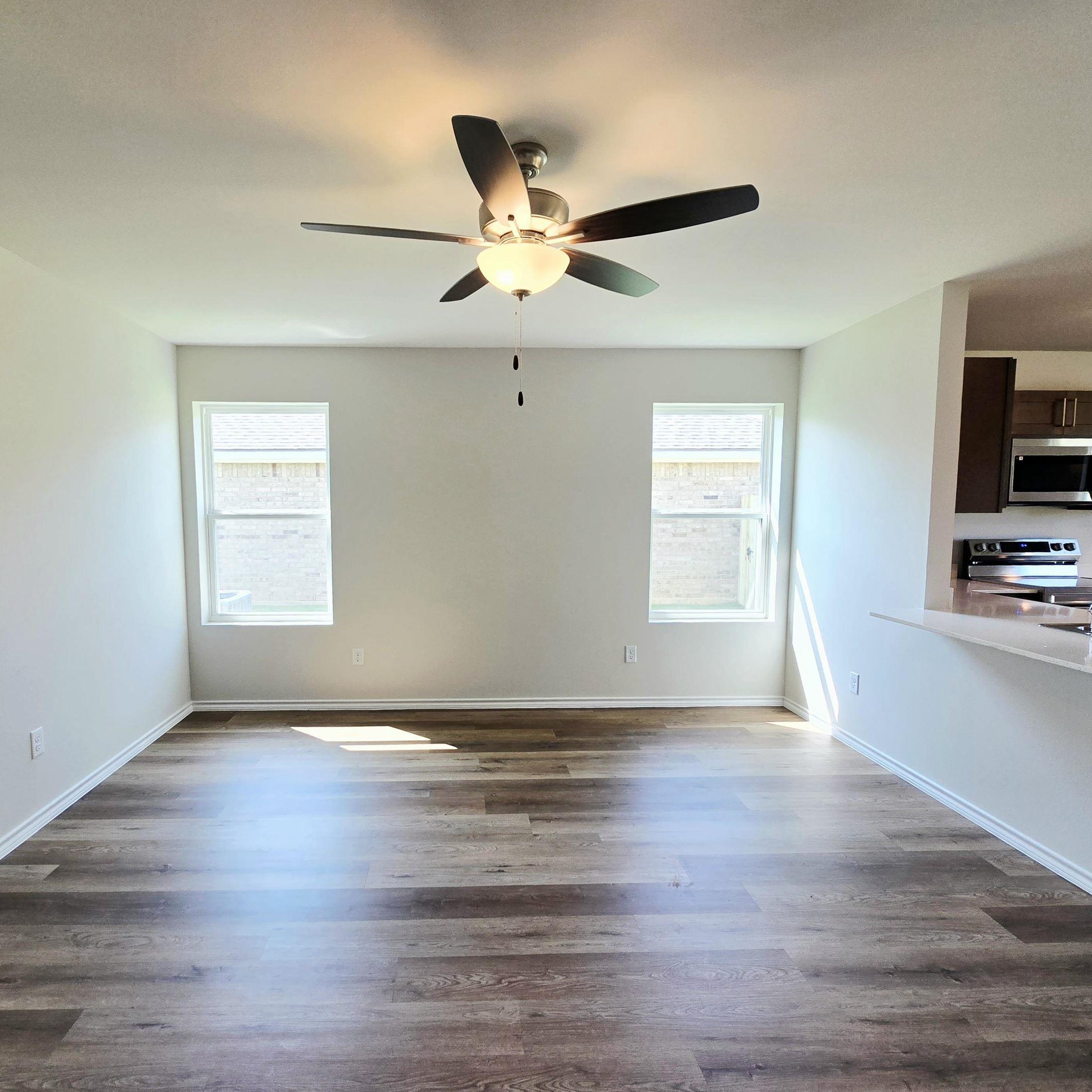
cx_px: 485
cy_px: 552
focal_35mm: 16
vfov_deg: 87.4
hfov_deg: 87.1
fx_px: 571
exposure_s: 1/120
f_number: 2.2
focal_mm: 2.2
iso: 50
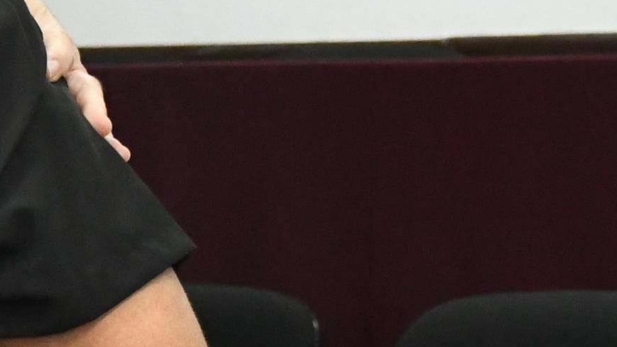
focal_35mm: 242
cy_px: 144
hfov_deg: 8.6
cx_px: -422
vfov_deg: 5.0
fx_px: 3959
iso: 5000
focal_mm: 32
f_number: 5.6
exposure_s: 1/100
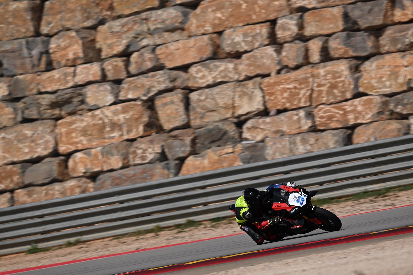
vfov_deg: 2.7
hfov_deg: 4.1
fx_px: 5736
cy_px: 138
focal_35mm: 500
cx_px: 206
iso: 32
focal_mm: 500
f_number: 6.3
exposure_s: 1/400
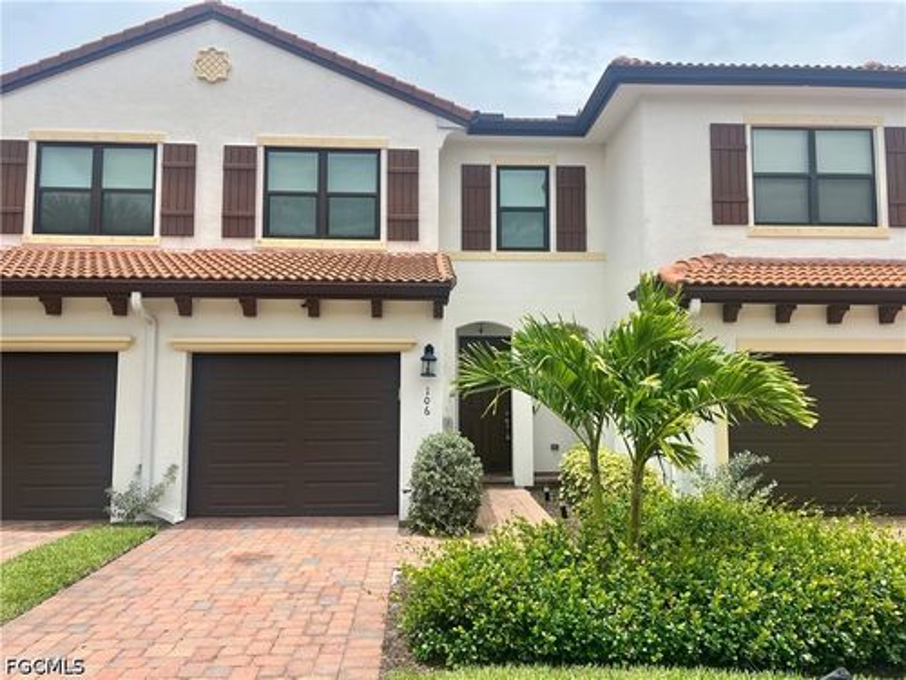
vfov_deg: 53.1
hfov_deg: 67.3
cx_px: 453
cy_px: 340
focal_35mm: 26
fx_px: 680
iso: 50
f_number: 1.5
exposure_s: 1/2841
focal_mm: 5.7
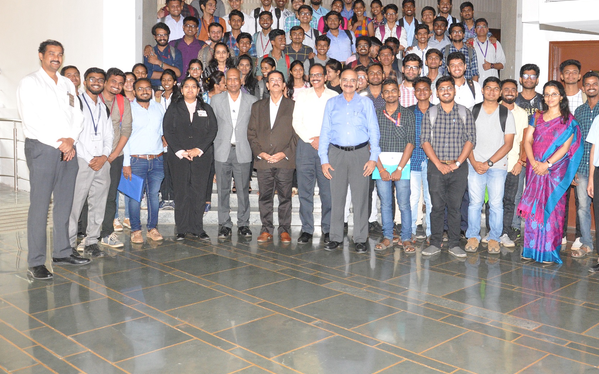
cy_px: 129
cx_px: 361
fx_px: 663
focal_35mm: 41
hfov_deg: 48.3
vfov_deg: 31.3
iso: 2000
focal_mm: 21
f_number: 5.6
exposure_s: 1/125
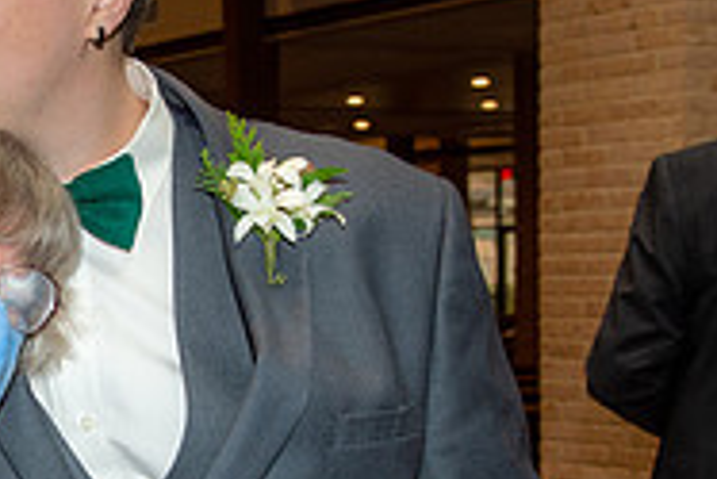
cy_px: 410
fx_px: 1973
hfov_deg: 20.0
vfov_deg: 13.7
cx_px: 19
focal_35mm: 99
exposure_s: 1/160
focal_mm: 32
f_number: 5.6
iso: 1250
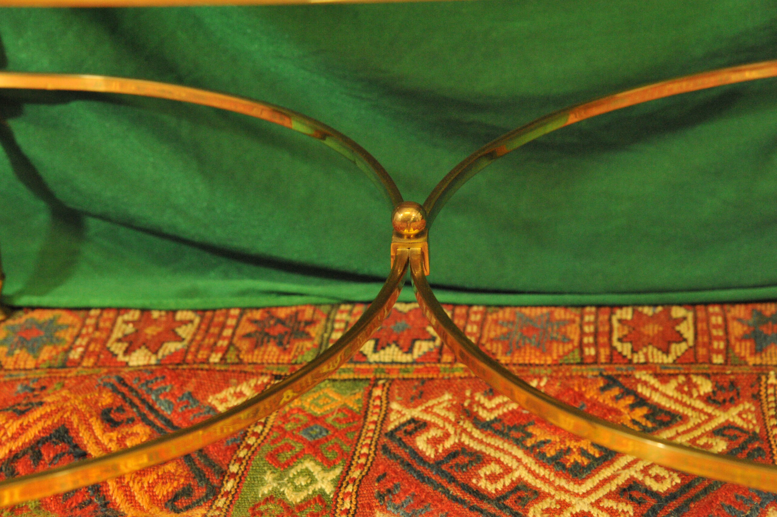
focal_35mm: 120
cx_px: 388
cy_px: 258
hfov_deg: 17.1
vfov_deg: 11.4
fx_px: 2588
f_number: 9
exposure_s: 1/30
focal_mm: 120
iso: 6400
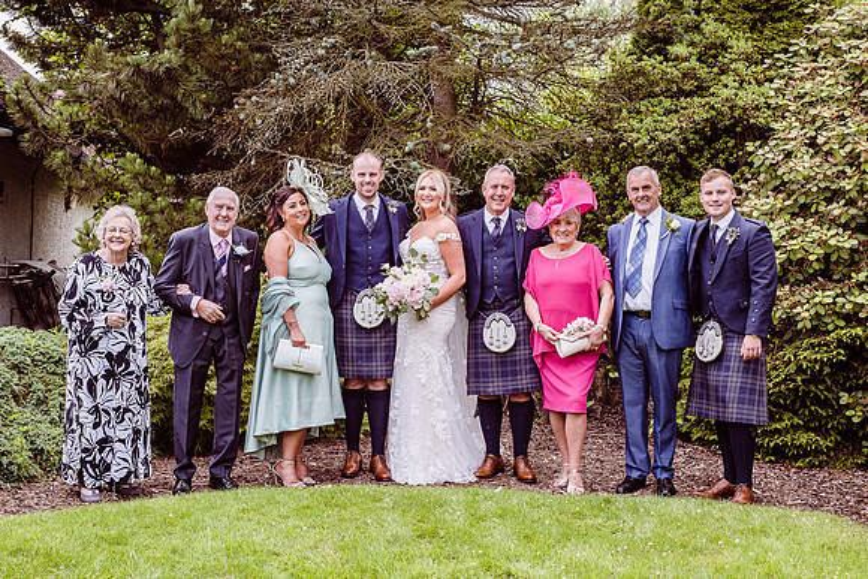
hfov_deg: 38.2
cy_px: 282
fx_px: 1254
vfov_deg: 26.0
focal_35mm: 52
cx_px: 417
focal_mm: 50
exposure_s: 1/100
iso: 250
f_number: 8
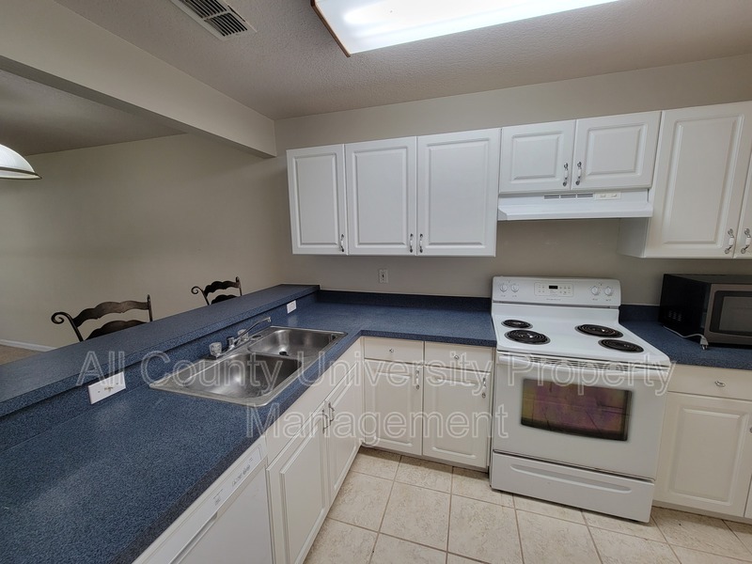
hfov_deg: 106.2
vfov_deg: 89.9
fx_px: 282
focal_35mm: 13
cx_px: 376
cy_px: 282
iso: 80
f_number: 2.2
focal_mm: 2.2
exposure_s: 1/60
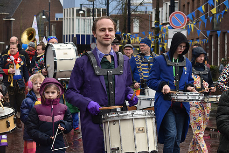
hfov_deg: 23.9
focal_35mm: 85
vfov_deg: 16.1
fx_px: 541
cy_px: 64
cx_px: 118
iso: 280
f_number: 5.6
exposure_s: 1/250
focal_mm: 48
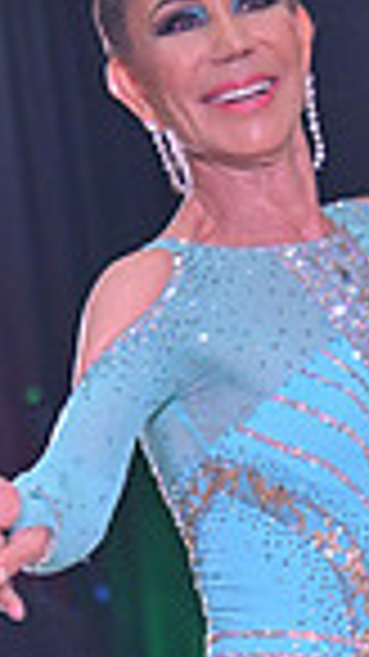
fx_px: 6182
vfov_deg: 6.0
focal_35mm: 355
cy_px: 981
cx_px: -182
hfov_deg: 3.4
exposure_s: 1/320
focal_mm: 85
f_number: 5
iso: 2000
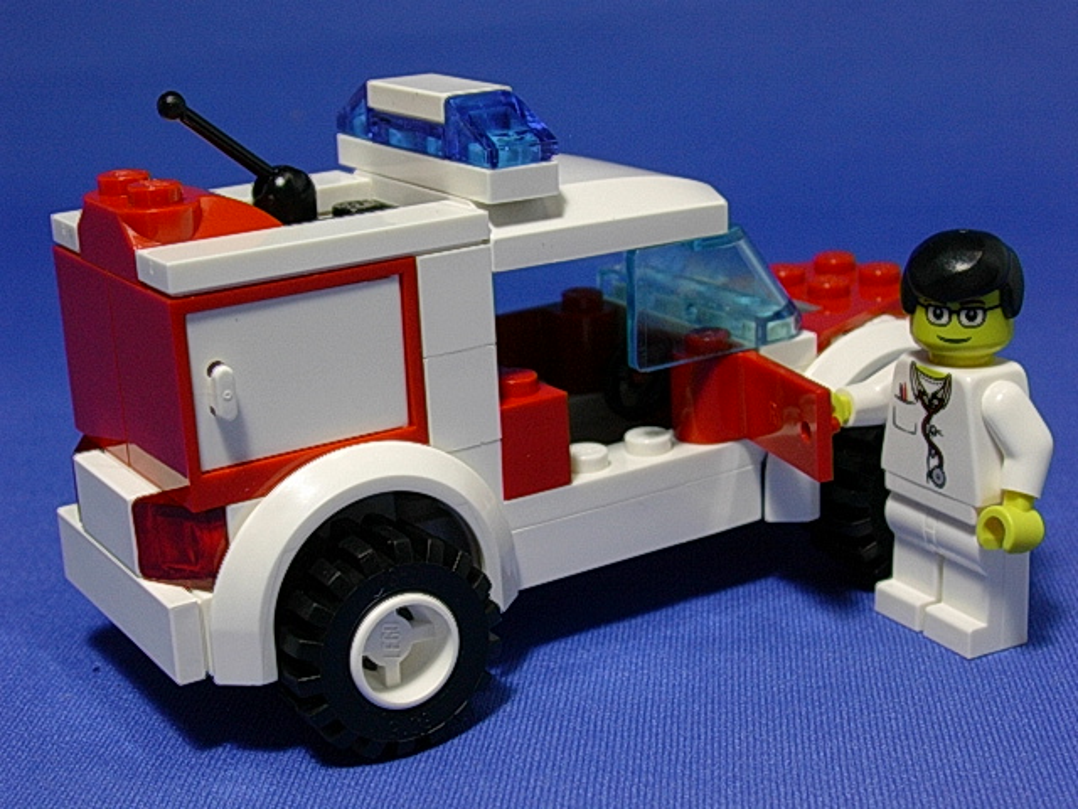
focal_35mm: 60
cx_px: 539
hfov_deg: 32.2
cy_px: 404
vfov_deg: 24.4
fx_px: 1869
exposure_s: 1/33.9
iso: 70
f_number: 3.4
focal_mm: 9
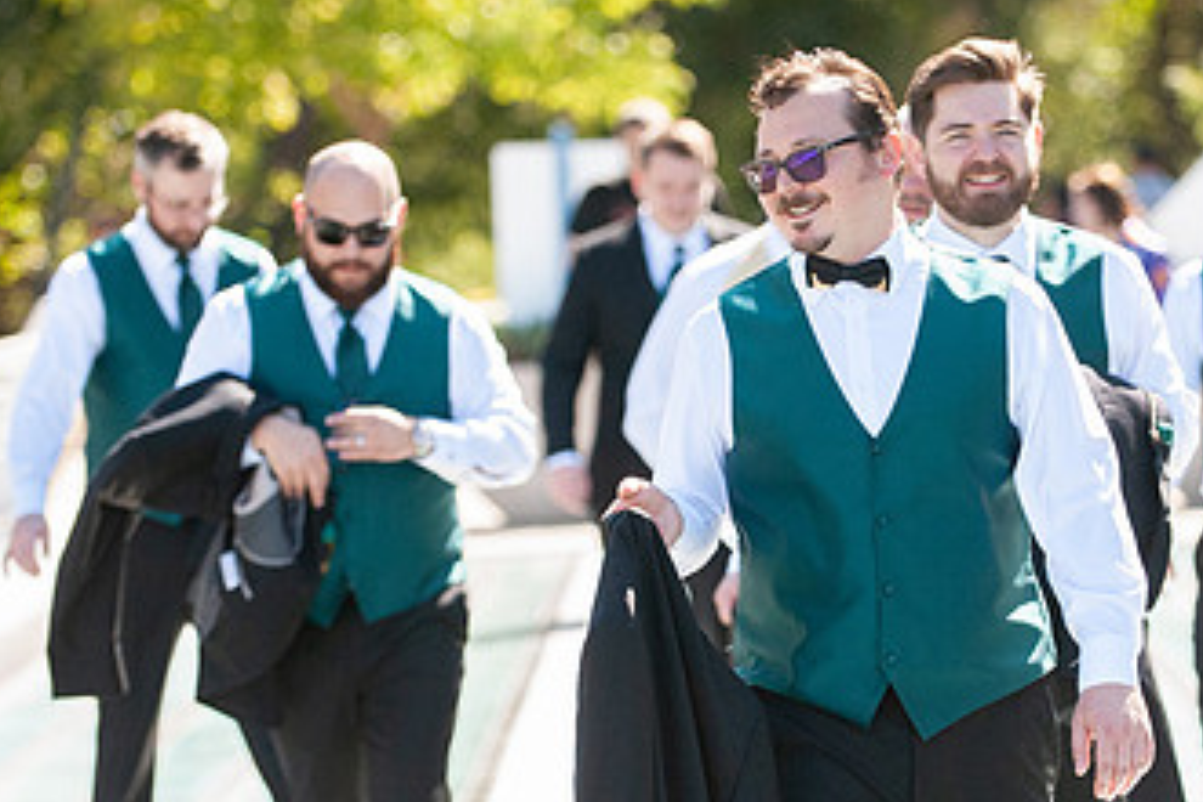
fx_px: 8287
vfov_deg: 5.5
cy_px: 452
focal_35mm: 248
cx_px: 812
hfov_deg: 8.3
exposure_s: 1/8000
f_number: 2.8
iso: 2000
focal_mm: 120
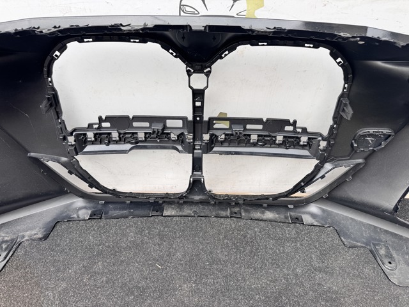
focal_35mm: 24
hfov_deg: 71.6
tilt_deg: -41.7
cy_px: 154
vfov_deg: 56.8
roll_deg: -3.6
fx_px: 284
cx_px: 204
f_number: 1.78
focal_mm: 6.76
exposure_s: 1/609
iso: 80
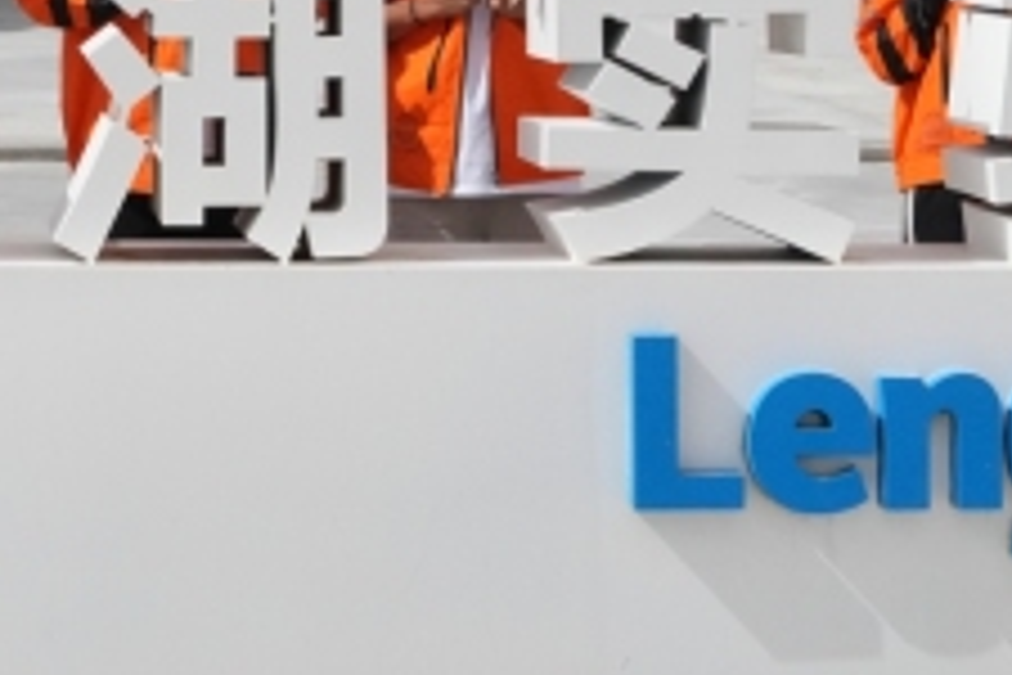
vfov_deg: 9.5
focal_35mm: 142
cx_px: 139
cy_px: -214
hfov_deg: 14.3
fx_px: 3991
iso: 2500
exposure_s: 1/8000
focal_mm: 40
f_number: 11
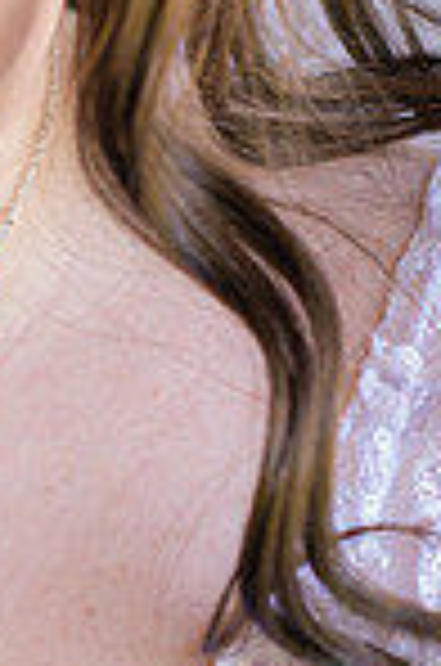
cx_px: -108
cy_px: 270
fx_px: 4781
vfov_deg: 8.0
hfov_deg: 5.3
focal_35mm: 259
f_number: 2.8
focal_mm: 85
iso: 800
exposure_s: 1/320
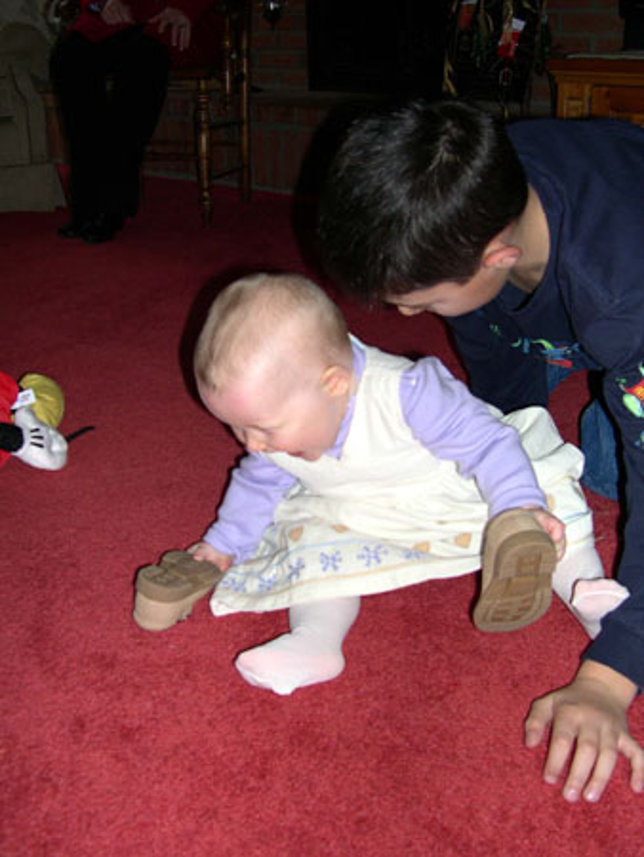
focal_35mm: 38
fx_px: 942
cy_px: 428
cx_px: 322
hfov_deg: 37.8
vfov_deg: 49.0
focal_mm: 8
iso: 100
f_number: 2.8
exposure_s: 1/60
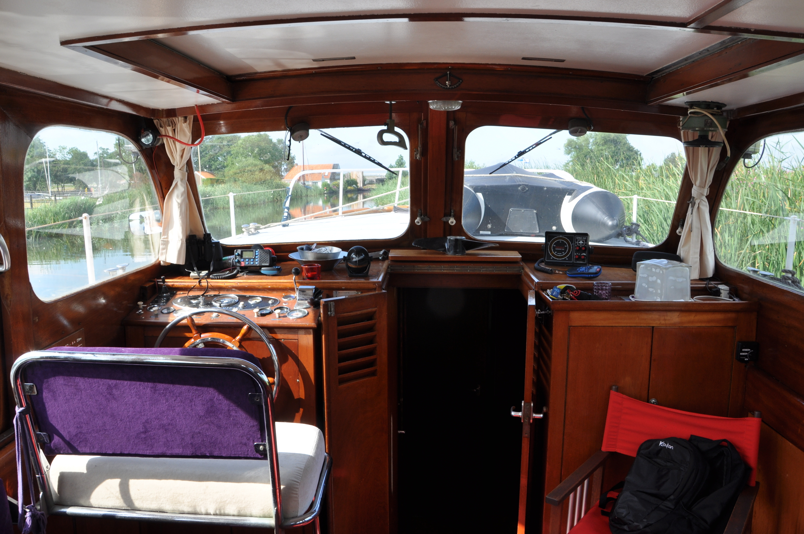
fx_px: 602
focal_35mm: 27
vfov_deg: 47.8
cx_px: 402
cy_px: 267
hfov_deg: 67.4
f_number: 9
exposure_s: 1/80
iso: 200
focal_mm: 18
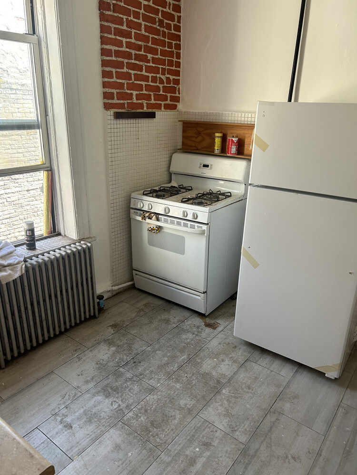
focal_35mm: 26
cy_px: 238
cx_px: 178
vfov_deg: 67.3
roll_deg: -3.2
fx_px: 358
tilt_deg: -19.3
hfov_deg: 53.1
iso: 100
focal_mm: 5.7
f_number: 1.5
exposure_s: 1/121
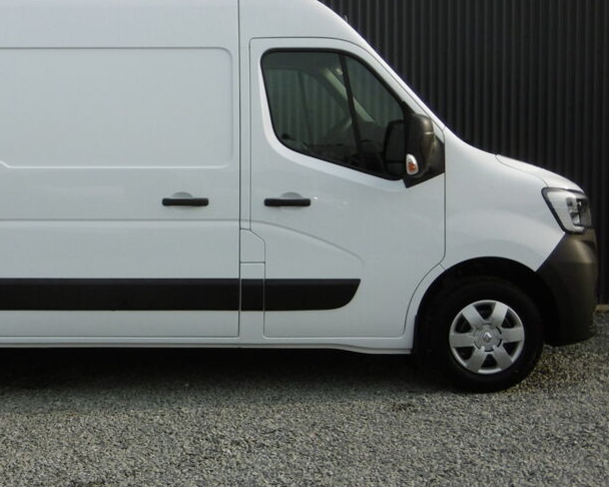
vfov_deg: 25.0
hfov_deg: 30.4
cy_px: 218
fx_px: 1099
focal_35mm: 61
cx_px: 145
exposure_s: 1/640
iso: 100
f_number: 3.7
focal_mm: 6.8
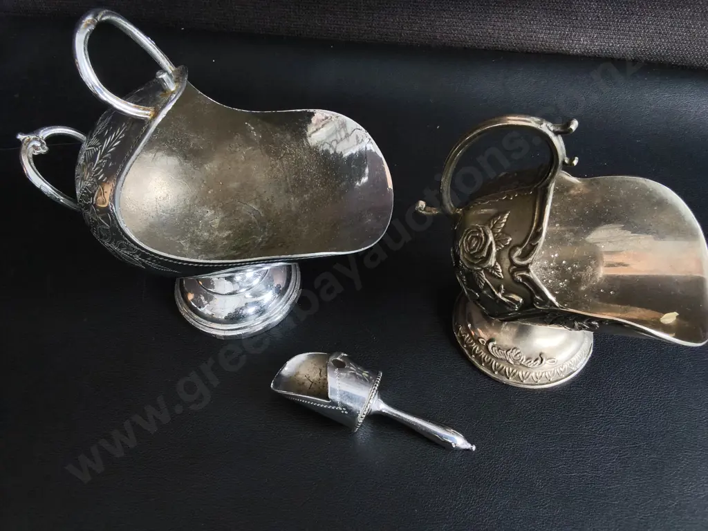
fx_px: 552
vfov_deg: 51.4
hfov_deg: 65.3
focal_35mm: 27
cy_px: 266
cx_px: 354
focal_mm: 2.87
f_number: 2
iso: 200
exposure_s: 1/100
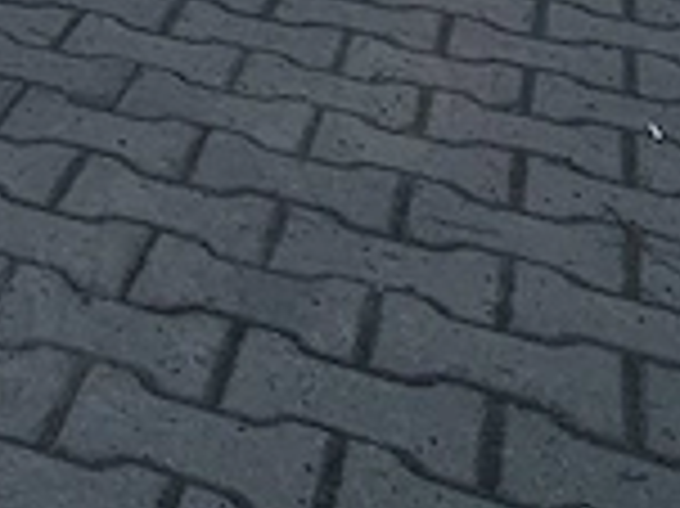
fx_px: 1688
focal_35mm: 86
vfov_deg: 13.2
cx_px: -554
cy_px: -679
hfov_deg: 18.0
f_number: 2.2
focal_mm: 2.2
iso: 50
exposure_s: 1/854
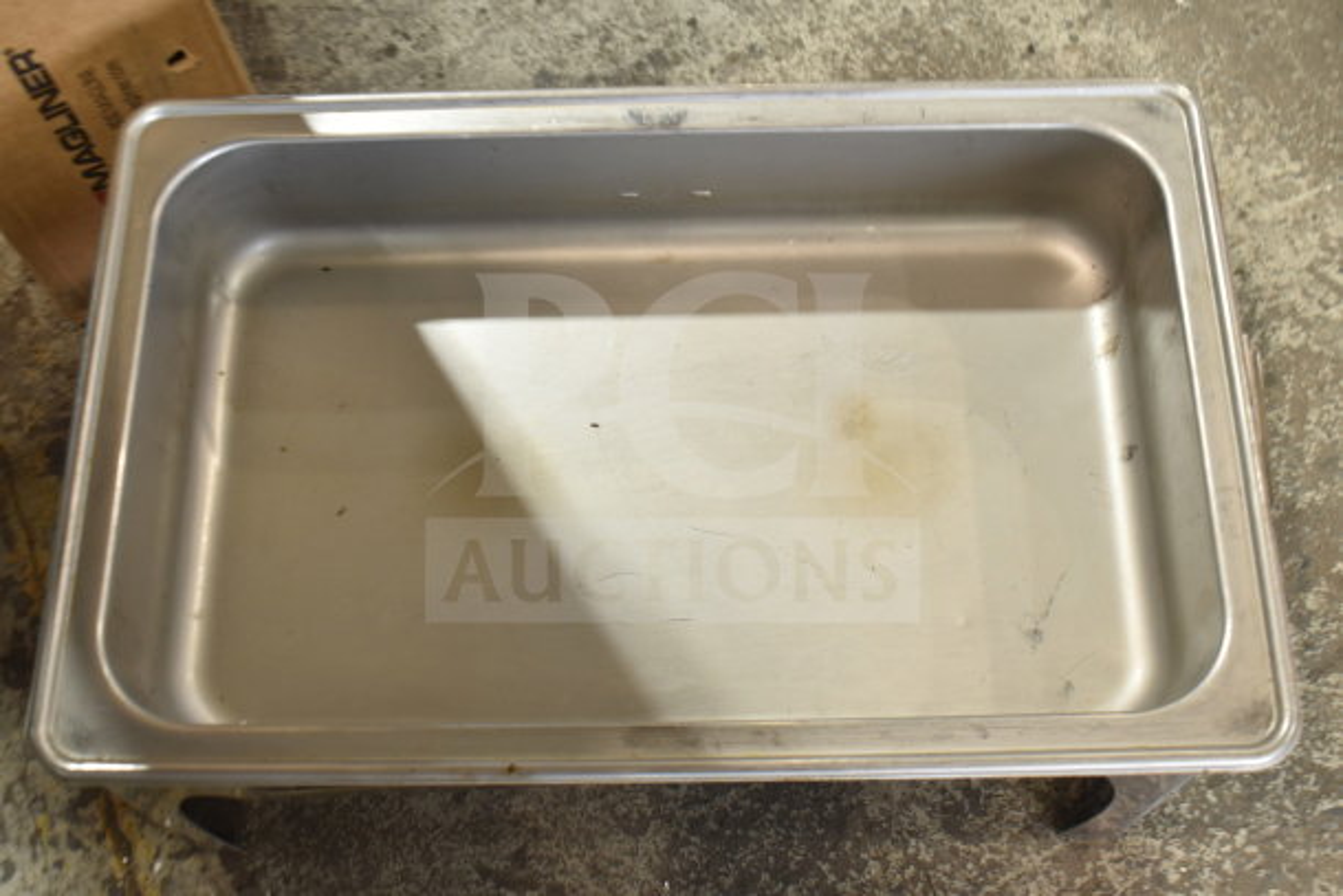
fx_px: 1623
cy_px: 448
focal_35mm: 44
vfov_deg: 30.9
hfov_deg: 45.0
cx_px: 672
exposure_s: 1/50
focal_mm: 29
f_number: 4.2
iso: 560
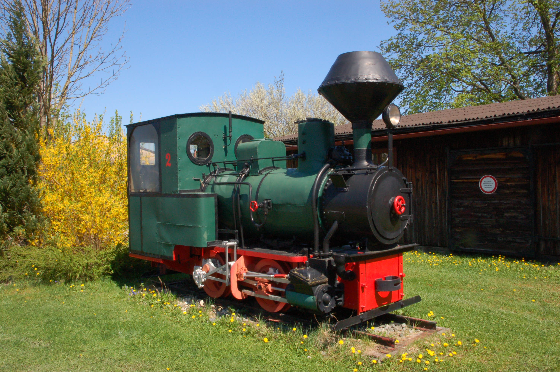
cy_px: 186
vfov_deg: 39.9
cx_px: 280
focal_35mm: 33
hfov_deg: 57.3
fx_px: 513
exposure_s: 1/60
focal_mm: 22
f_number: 22
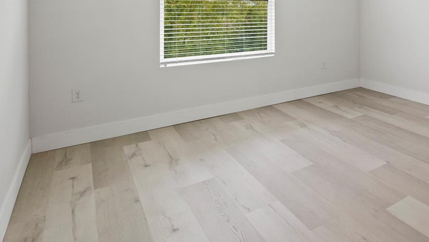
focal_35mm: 27
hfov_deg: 59.3
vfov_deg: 39.0
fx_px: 307
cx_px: 387
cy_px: 12
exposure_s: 1/6
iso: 250
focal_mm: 14
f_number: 8
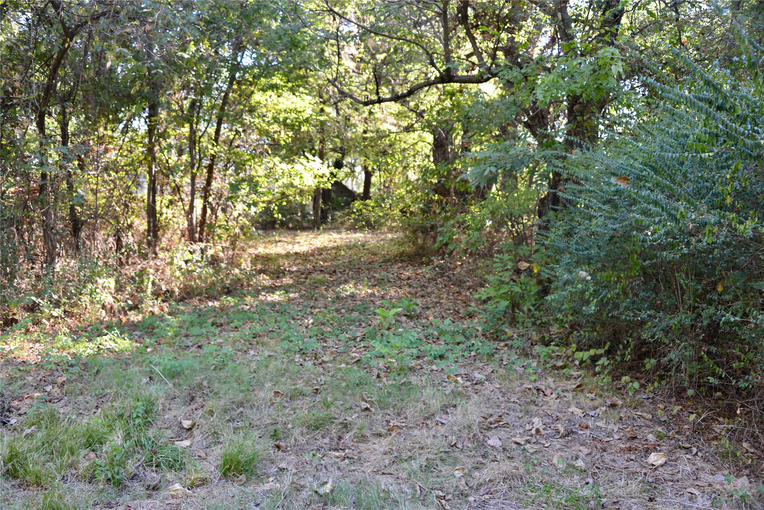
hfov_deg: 58.7
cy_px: 255
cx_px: 382
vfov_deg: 41.1
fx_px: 679
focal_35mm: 32
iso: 320
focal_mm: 32
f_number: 4.5
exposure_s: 1/80
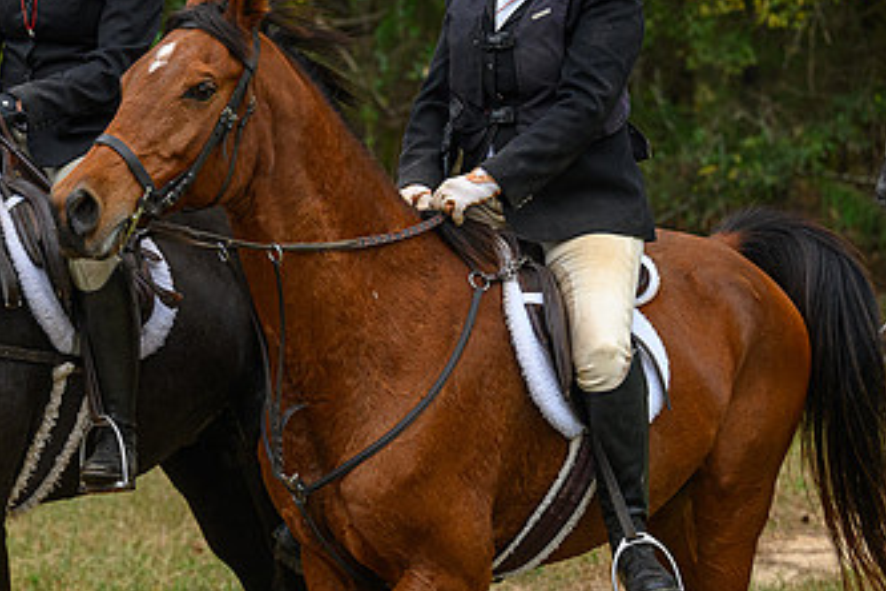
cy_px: 150
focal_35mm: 139
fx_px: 3421
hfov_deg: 14.7
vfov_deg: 9.9
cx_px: 184
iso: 1250
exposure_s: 1/1000
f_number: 3.2
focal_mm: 70
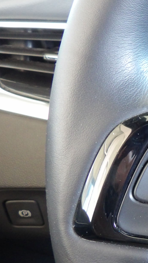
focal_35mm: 55
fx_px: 384
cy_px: 153
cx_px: 255
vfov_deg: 37.8
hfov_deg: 18.0
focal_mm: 4.3
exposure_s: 1/17
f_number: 3.2
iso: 414
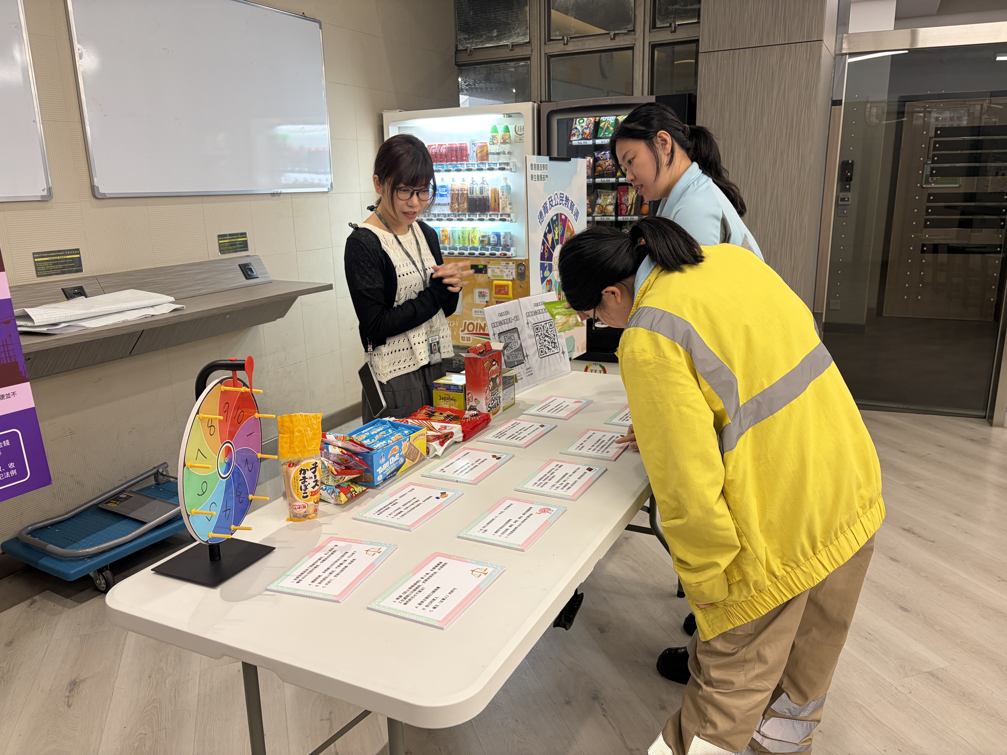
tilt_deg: -14.2
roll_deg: +1.9
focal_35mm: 26
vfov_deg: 53.1
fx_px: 756
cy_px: 378
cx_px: 504
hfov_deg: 67.3
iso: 64
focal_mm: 5.96
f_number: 1.6
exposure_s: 1/50
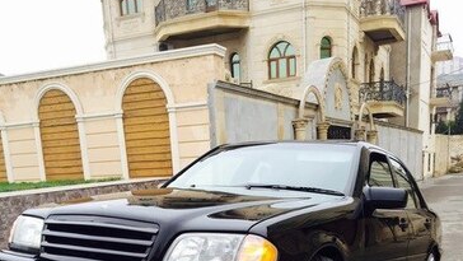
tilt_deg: -13.7
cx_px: 235
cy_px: 302
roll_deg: +3.2
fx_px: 528
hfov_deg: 47.3
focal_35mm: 43
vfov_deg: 25.3
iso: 40
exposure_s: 1/100
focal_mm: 4.15
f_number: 2.2
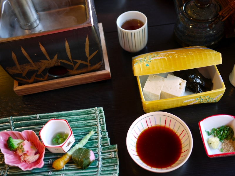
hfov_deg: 46.8
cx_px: 118
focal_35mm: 40
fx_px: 272
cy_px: 88
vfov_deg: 36.0
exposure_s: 1/40
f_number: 1.7
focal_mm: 20
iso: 100
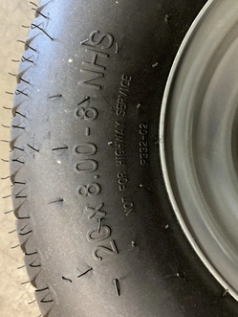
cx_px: 114
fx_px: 320
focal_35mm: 35
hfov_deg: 40.8
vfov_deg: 52.6
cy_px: 154
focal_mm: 3
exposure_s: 1/40
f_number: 1.8
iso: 320
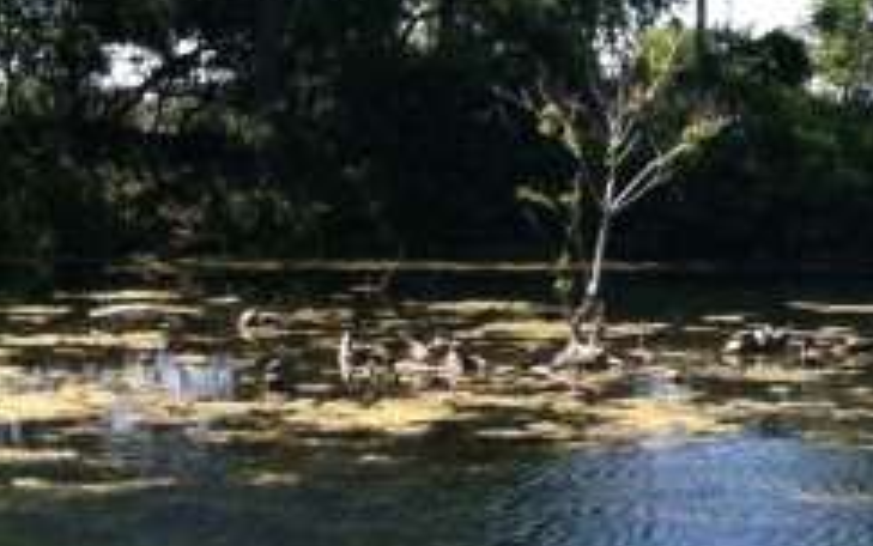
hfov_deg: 16.8
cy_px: 239
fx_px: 2903
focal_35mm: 122
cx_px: 801
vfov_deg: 10.7
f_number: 2.8
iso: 80
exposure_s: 1/447
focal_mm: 3.85
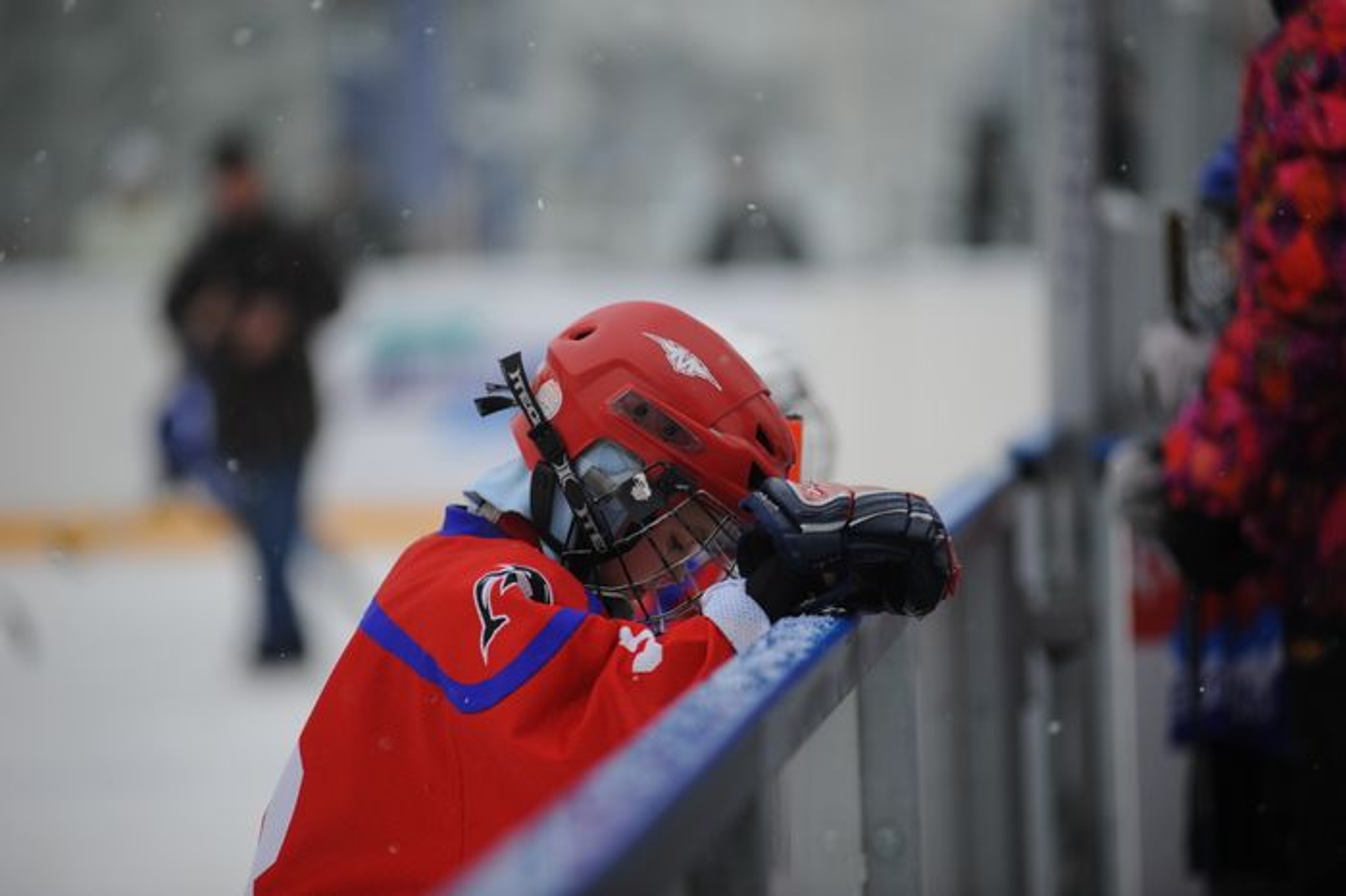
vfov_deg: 6.9
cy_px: 448
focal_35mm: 200
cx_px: 673
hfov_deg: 10.3
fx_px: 7474
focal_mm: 200
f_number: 2.8
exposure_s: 1/2000
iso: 400
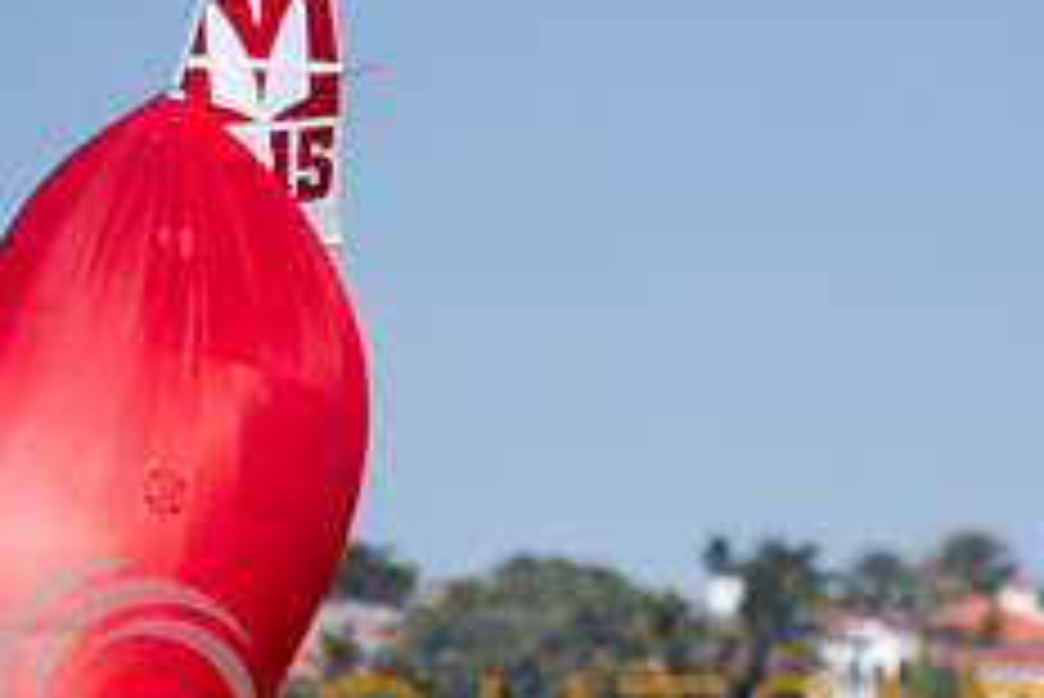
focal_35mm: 1324
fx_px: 38418
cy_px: 842
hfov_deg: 1.6
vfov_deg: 1.0
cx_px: 1469
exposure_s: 1/5000
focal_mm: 300
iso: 400
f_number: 5
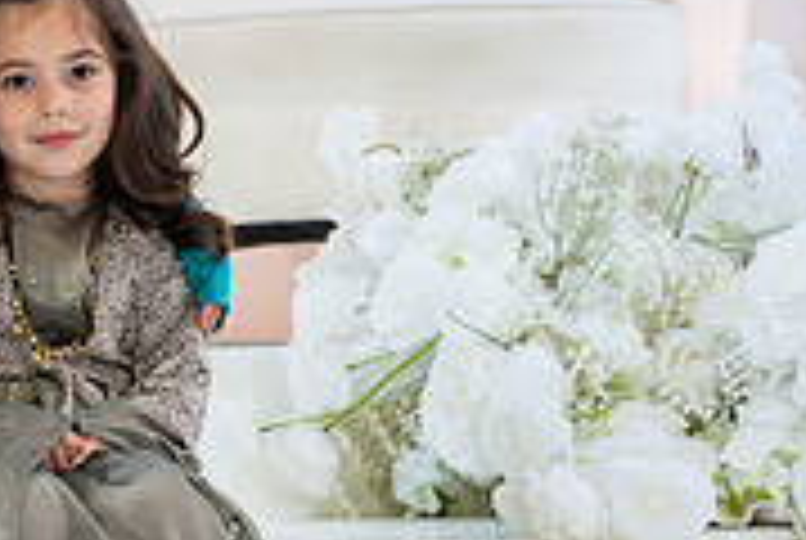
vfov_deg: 9.8
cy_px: 515
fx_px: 3117
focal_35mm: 139
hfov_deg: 14.3
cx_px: -171
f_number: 2.8
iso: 500
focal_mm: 43
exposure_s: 1/160
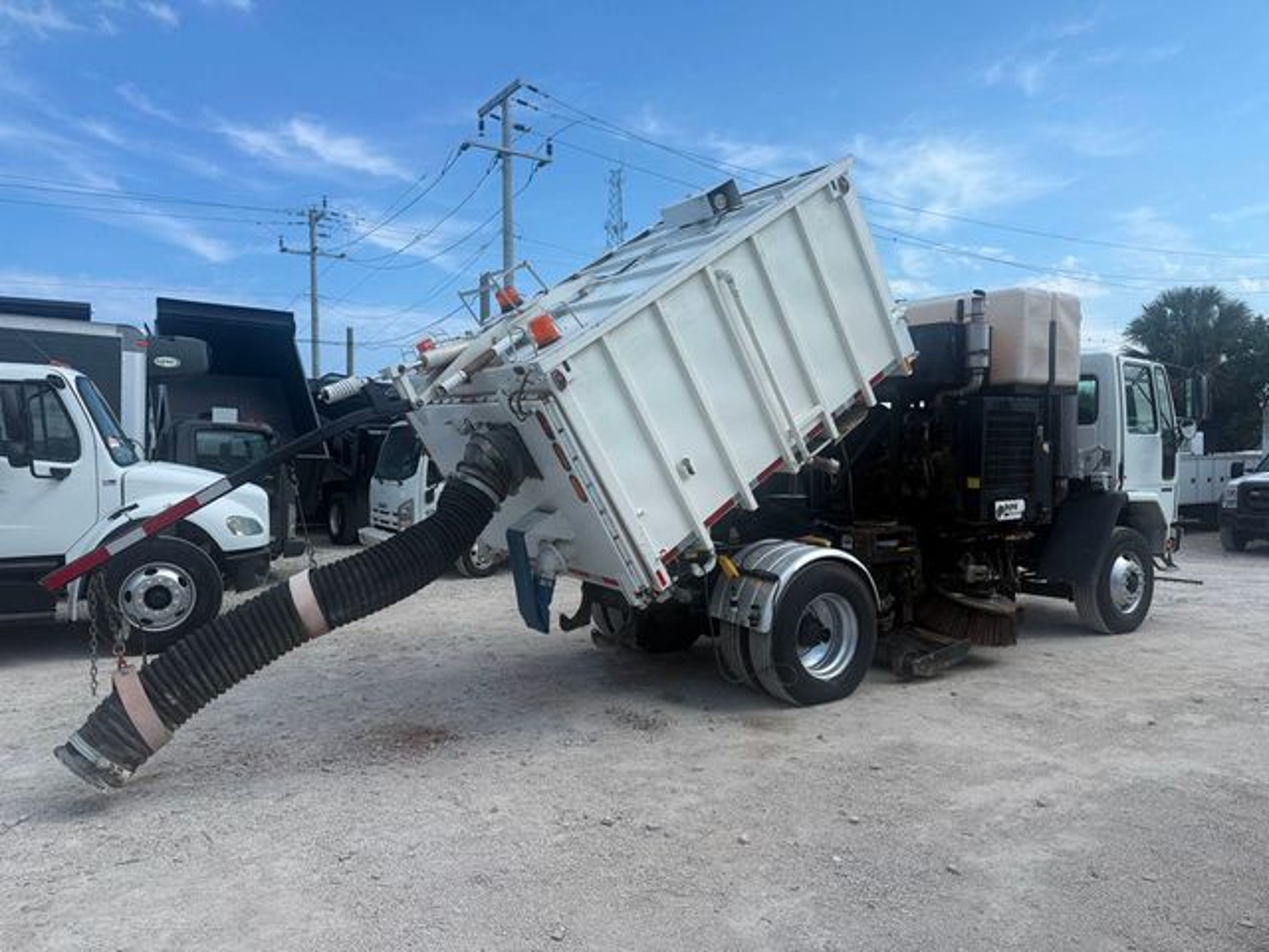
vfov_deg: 56.8
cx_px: 634
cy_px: 476
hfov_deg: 71.6
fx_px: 880
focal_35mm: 24
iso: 80
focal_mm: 6.76
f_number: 1.78
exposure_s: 1/4673
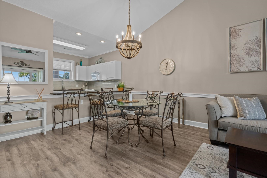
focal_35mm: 16
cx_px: 134
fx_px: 119
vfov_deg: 73.7
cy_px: 89
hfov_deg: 96.7
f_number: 8
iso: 1250
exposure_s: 1/15
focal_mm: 16
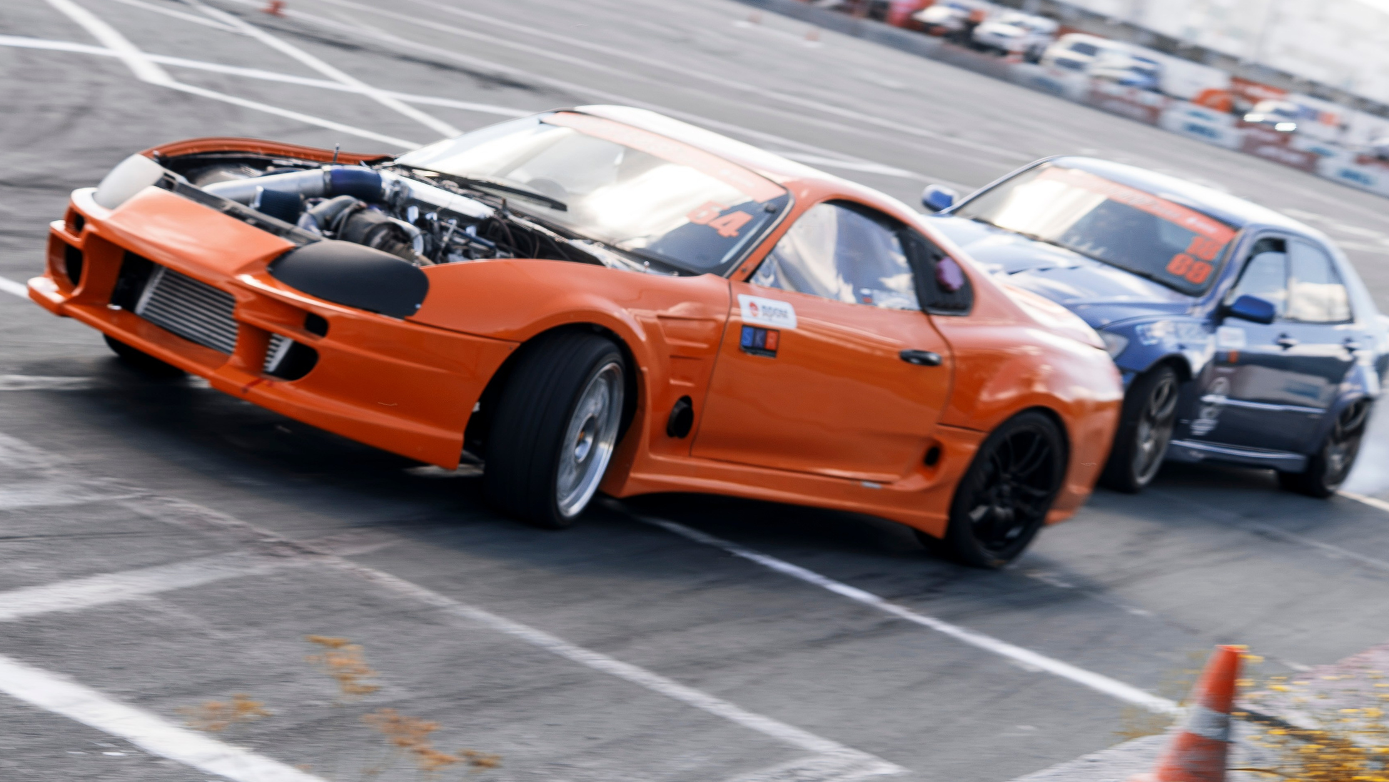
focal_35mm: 99
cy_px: 388
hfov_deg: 21.6
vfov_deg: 12.2
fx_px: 3647
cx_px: 738
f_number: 9
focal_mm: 55
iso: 200
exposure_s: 1/125
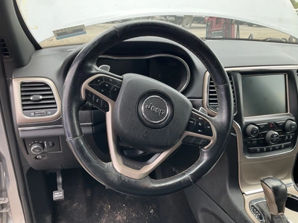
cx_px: 149
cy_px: 112
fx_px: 250
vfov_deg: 48.2
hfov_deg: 61.7
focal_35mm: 29
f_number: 1.8
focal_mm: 3
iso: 20
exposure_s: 1/122
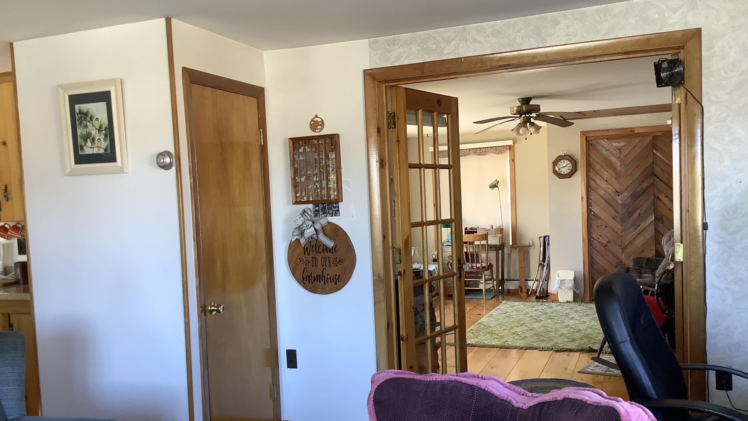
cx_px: 372
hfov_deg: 58.0
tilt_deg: -3.6
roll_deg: +2.3
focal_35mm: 34
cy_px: 233
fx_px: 674
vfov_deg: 34.6
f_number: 2.4
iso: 80
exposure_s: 1/60
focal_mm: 3.3
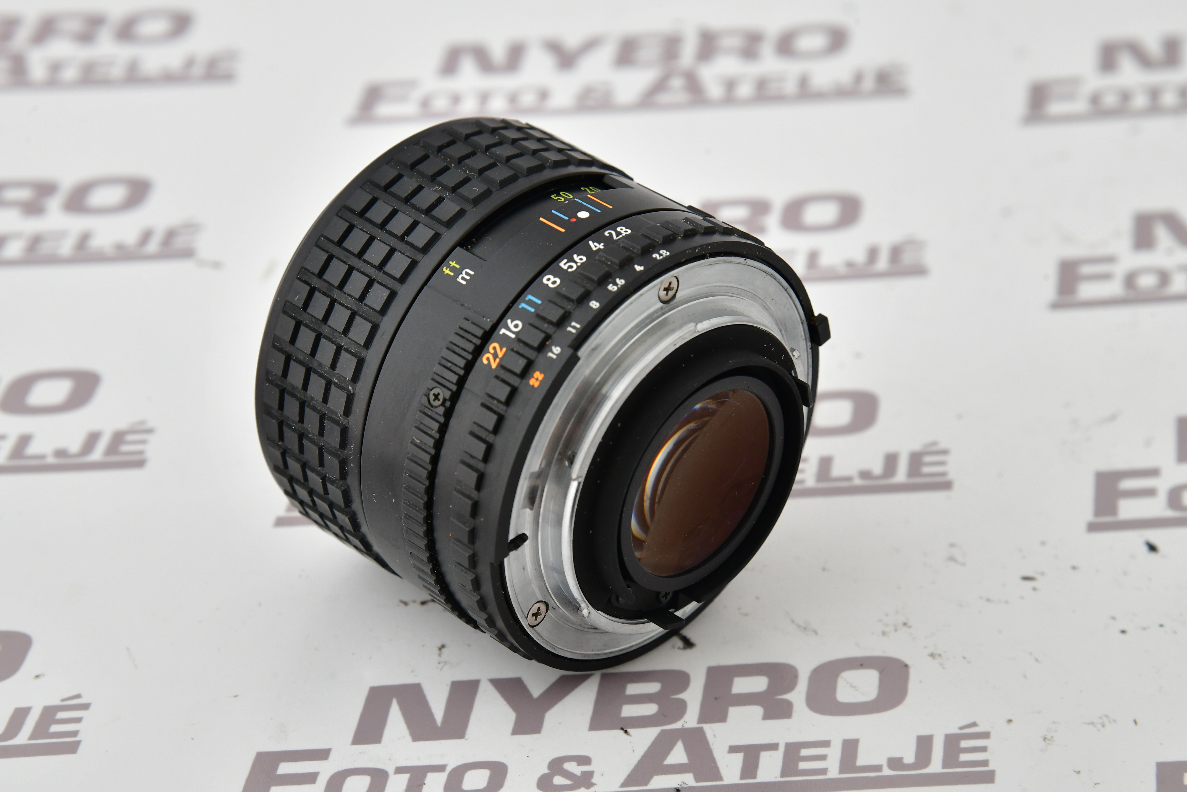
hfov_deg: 17.1
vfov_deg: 11.4
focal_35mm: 120
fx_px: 3956
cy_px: 396
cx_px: 594
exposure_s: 1/125
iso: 800
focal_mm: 120
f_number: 11
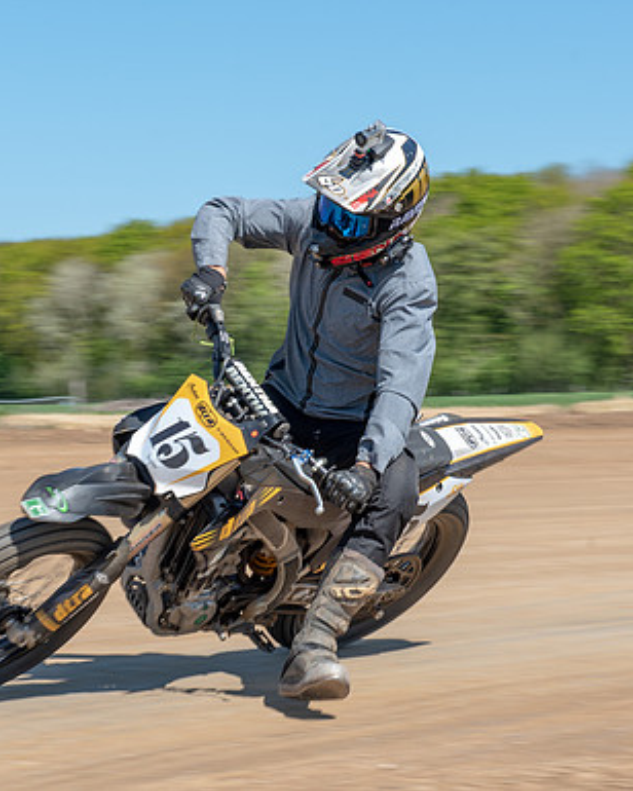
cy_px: 472
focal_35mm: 118
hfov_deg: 13.0
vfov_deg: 16.3
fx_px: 2763
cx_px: 178
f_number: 8
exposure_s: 1/160
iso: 100
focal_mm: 70
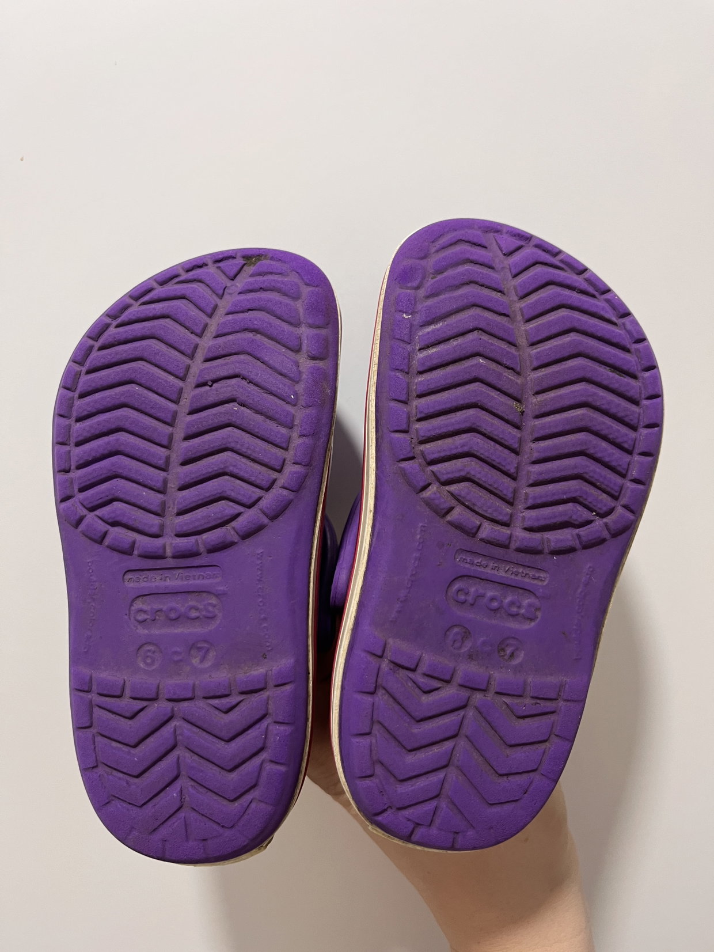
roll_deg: +22.5
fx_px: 715
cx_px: 357
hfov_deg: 53.1
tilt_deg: -10.7
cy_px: 476
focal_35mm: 26
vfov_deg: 67.3
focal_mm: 5.1
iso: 125
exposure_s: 1/50
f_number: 1.6
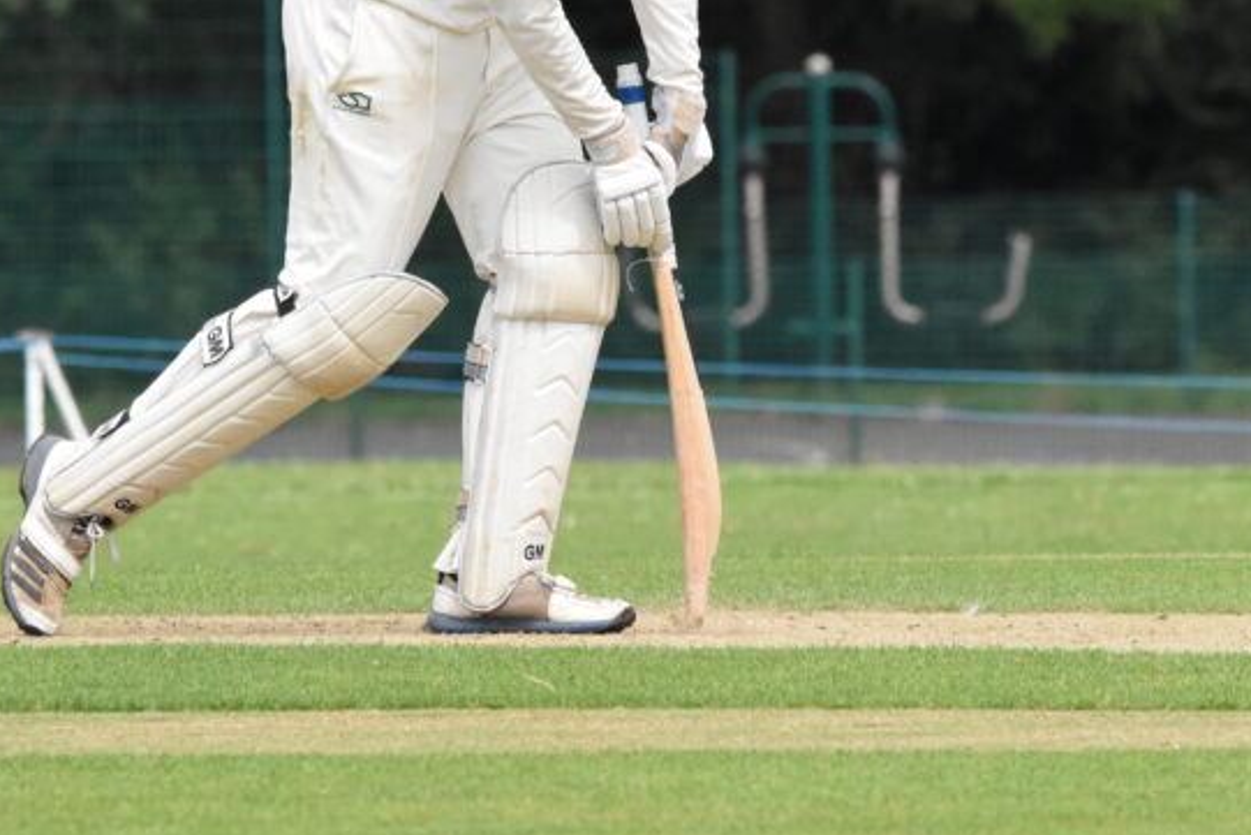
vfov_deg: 1.4
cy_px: 84
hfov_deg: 2.1
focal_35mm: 994
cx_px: 645
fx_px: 34549
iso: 3200
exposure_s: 1/4000
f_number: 10
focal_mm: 350
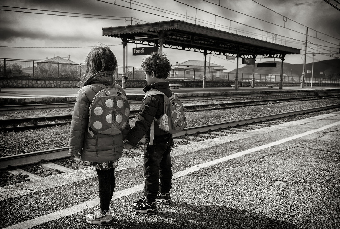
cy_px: 114
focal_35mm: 38
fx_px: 360
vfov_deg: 35.3
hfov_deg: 50.6
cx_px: 170
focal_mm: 38
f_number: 5.6
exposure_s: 1/640
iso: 100
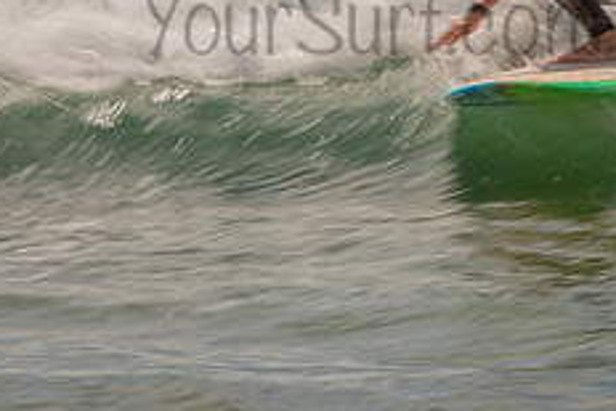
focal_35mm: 1535
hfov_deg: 1.3
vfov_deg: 0.9
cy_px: -82
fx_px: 26281
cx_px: 588
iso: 64
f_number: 22
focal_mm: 500
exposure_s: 1/20
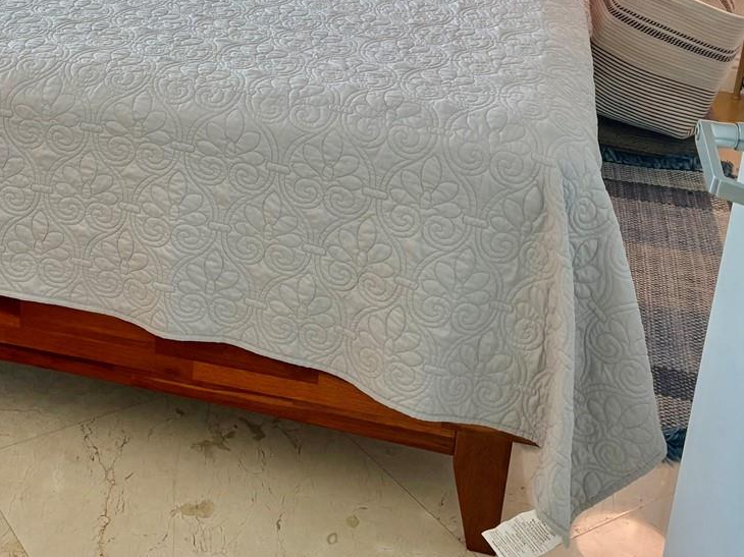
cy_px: 5
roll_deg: -1.8
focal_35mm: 57
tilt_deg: -18.2
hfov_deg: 33.1
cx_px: 180
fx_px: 1225
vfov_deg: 24.5
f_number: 1.6
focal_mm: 5.96
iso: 64
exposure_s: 1/120
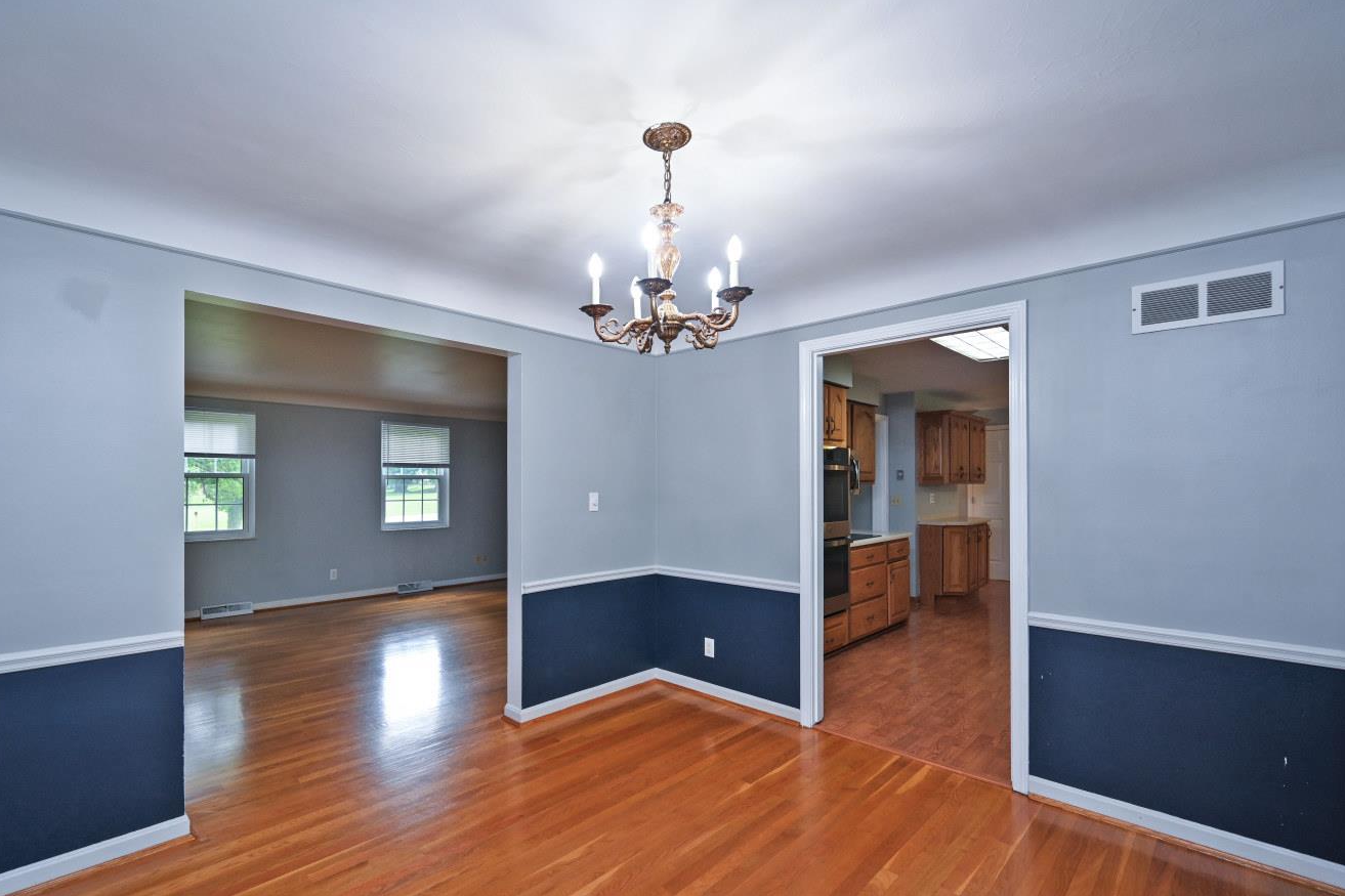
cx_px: 593
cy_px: 475
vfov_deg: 73.7
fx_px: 598
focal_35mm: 16
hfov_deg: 96.3
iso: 360
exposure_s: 1/60
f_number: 4
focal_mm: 14
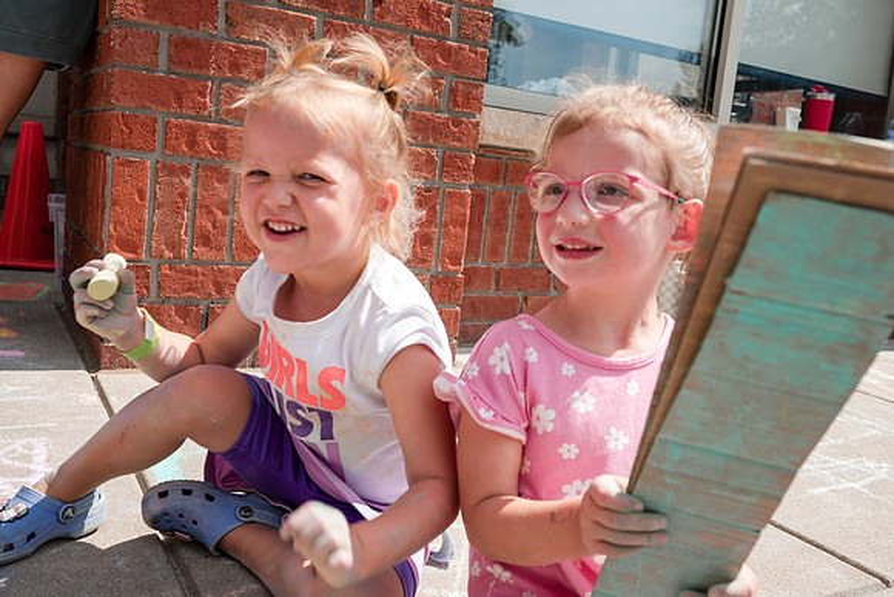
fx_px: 832
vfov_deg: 39.4
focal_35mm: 34
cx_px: 454
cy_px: 294
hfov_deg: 56.5
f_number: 6.3
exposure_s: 1/320
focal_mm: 30
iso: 100
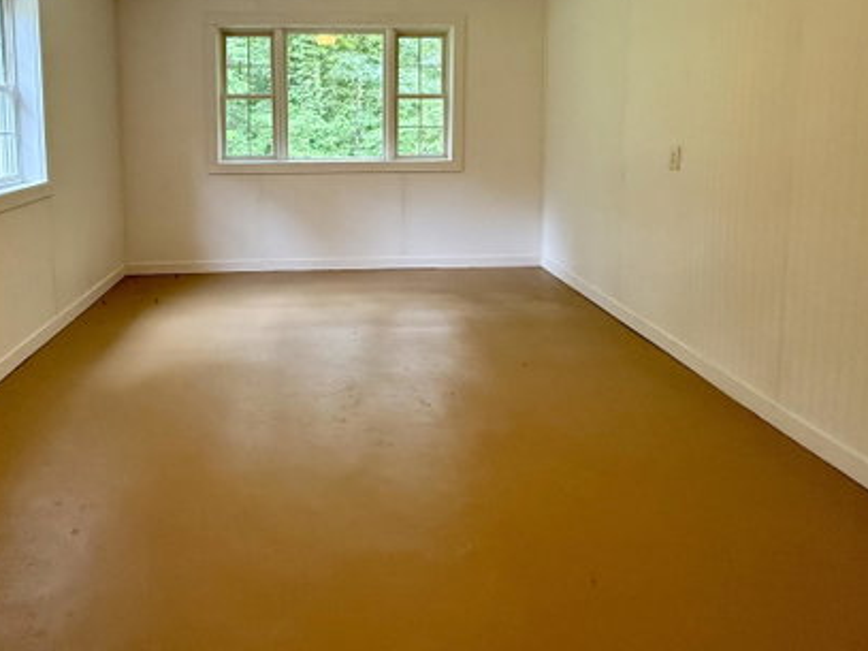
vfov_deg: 57.7
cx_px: 344
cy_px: 156
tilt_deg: -3.8
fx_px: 551
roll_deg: +0.3
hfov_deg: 75.5
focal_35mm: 22
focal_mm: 2.22
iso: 320
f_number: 2.2
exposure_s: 1/60
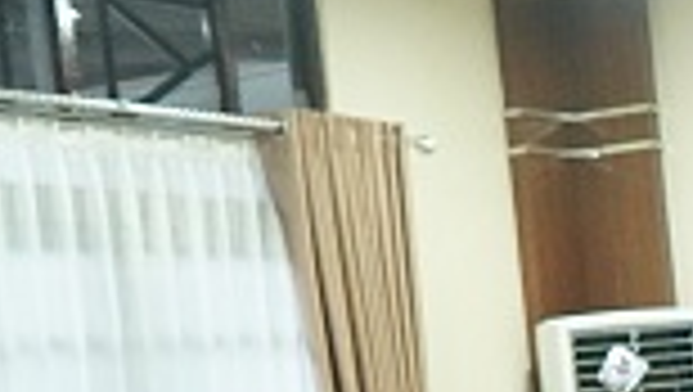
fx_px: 2447
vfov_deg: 8.6
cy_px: 807
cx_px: 891
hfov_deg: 15.4
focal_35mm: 133
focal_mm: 28
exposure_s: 1/160
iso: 6400
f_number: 3.5
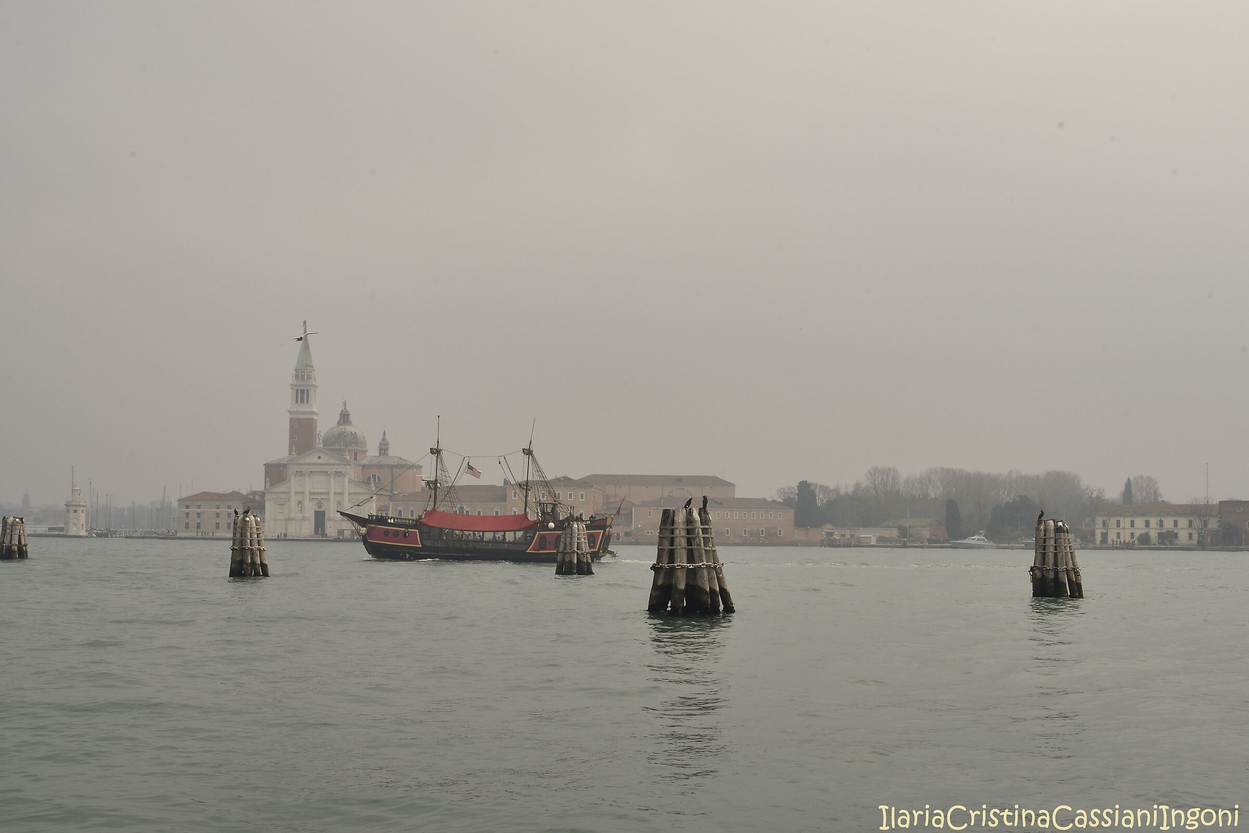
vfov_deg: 25.8
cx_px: 624
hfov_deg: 37.9
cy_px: 416
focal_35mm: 52
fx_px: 1821
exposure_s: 1/200
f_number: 22
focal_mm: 35
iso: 250
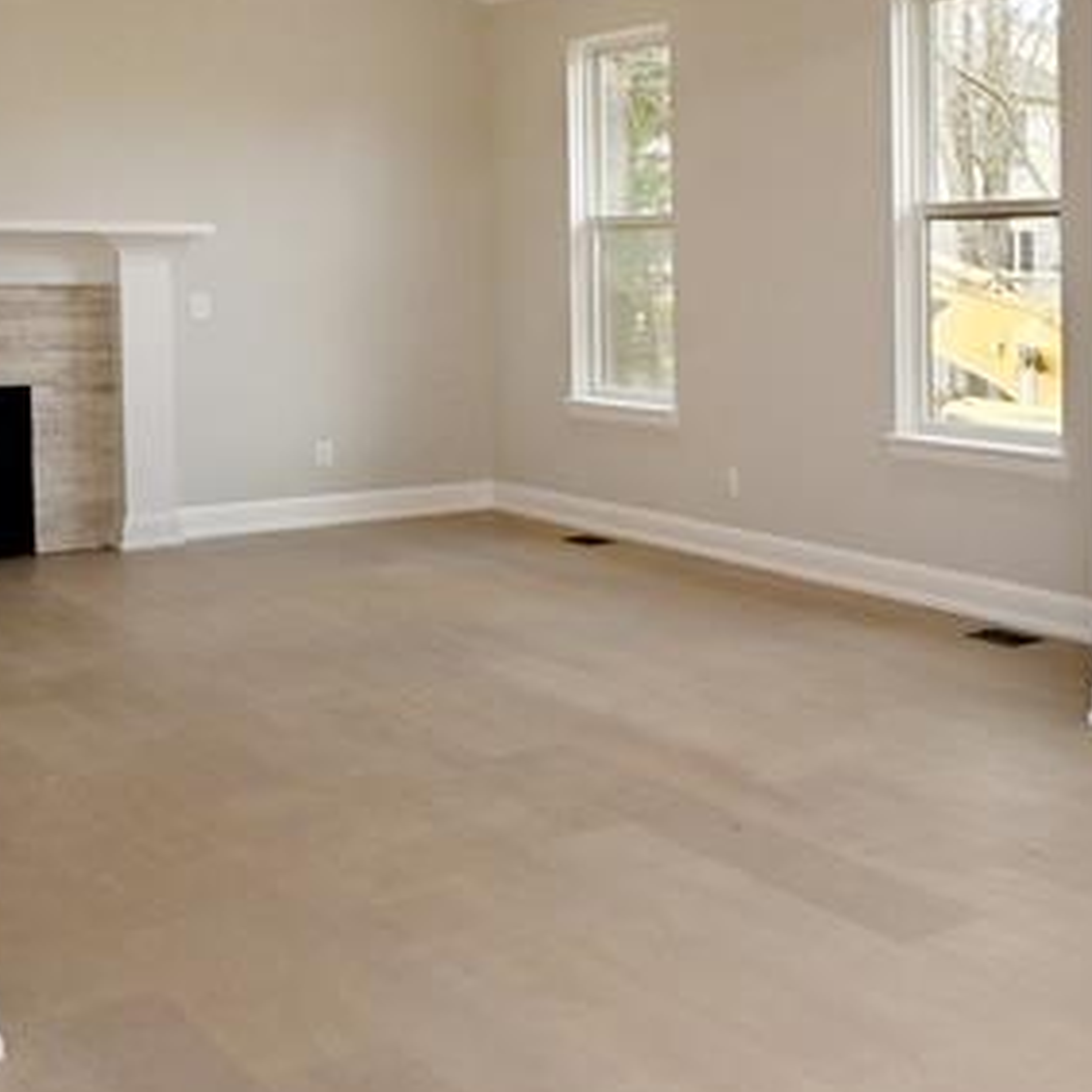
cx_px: 1482
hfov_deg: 29.7
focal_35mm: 43
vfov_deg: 38.4
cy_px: 301
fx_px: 1535
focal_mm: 14
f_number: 10
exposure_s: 1/60
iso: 720
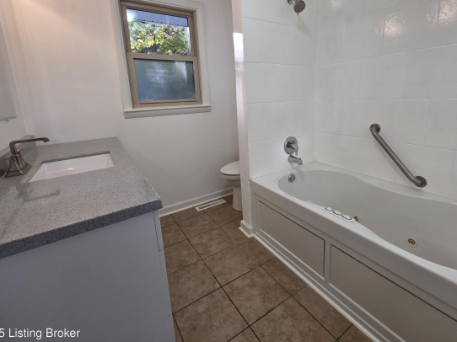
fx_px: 211
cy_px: 142
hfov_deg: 94.3
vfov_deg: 77.4
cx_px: 250
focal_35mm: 16
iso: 80
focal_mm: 2.2
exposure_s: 1/120
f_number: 1.9
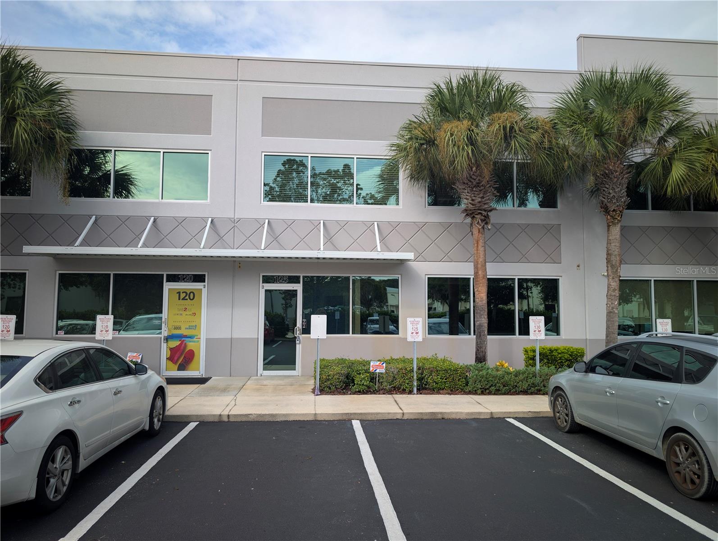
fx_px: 498
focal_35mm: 24
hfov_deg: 71.5
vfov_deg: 56.9
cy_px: 270
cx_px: 359
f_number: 1.68
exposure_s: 1/706
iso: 25
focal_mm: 6.9
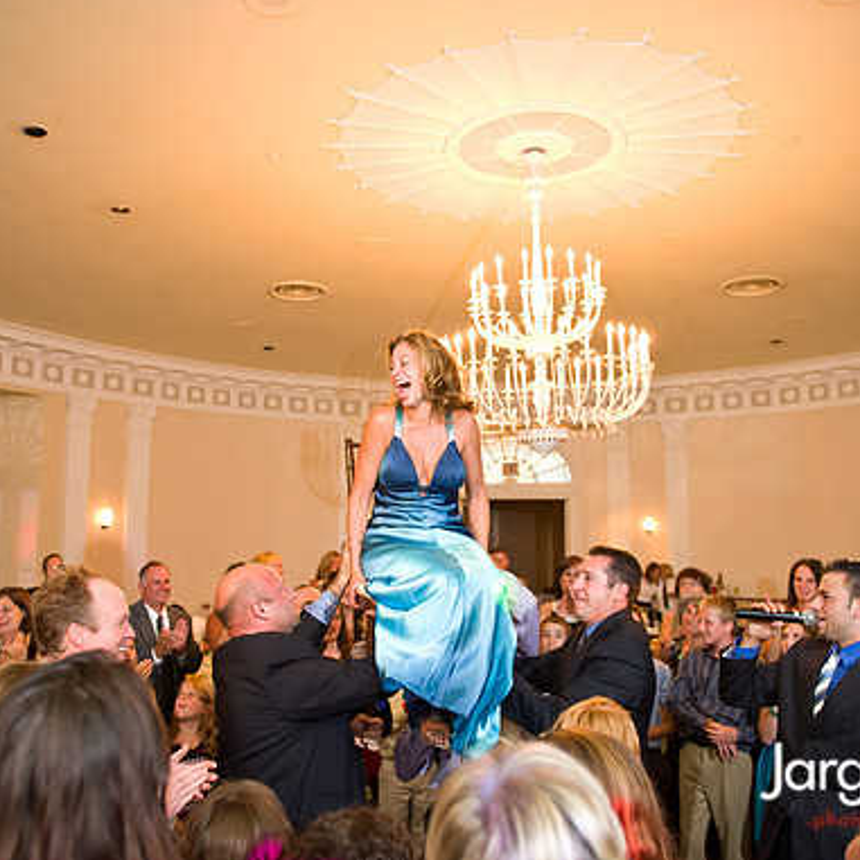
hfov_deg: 52.5
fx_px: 871
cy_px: 427
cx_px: 413
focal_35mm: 31
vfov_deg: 52.5
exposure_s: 1/125
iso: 1600
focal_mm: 24
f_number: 3.2
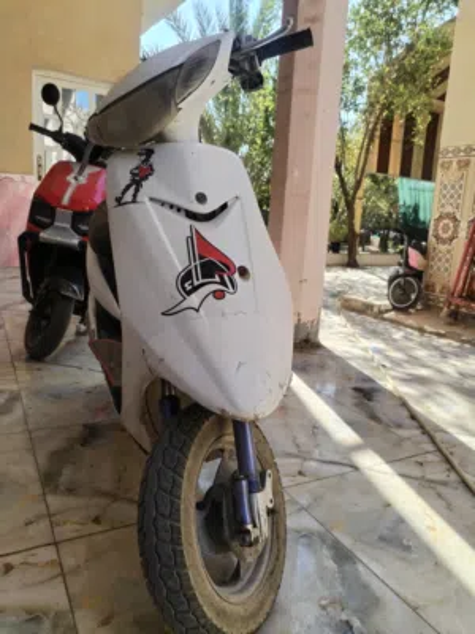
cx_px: 238
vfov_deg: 61.7
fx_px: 531
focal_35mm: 29
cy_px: 317
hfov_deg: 48.2
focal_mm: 4.75
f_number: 1.8
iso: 100
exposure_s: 1/449
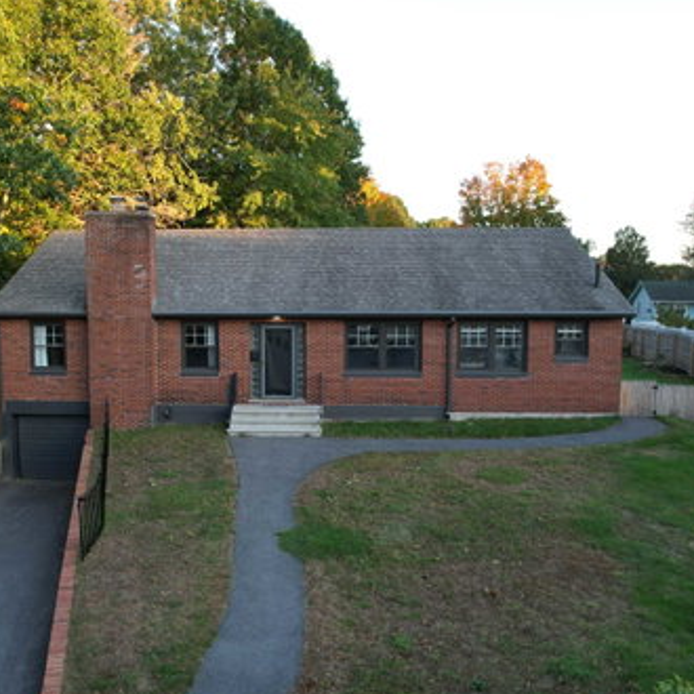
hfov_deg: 55.3
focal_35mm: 29
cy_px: 344
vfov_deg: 55.6
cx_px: 286
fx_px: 658
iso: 100
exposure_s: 1/100
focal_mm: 8.38
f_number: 2.8
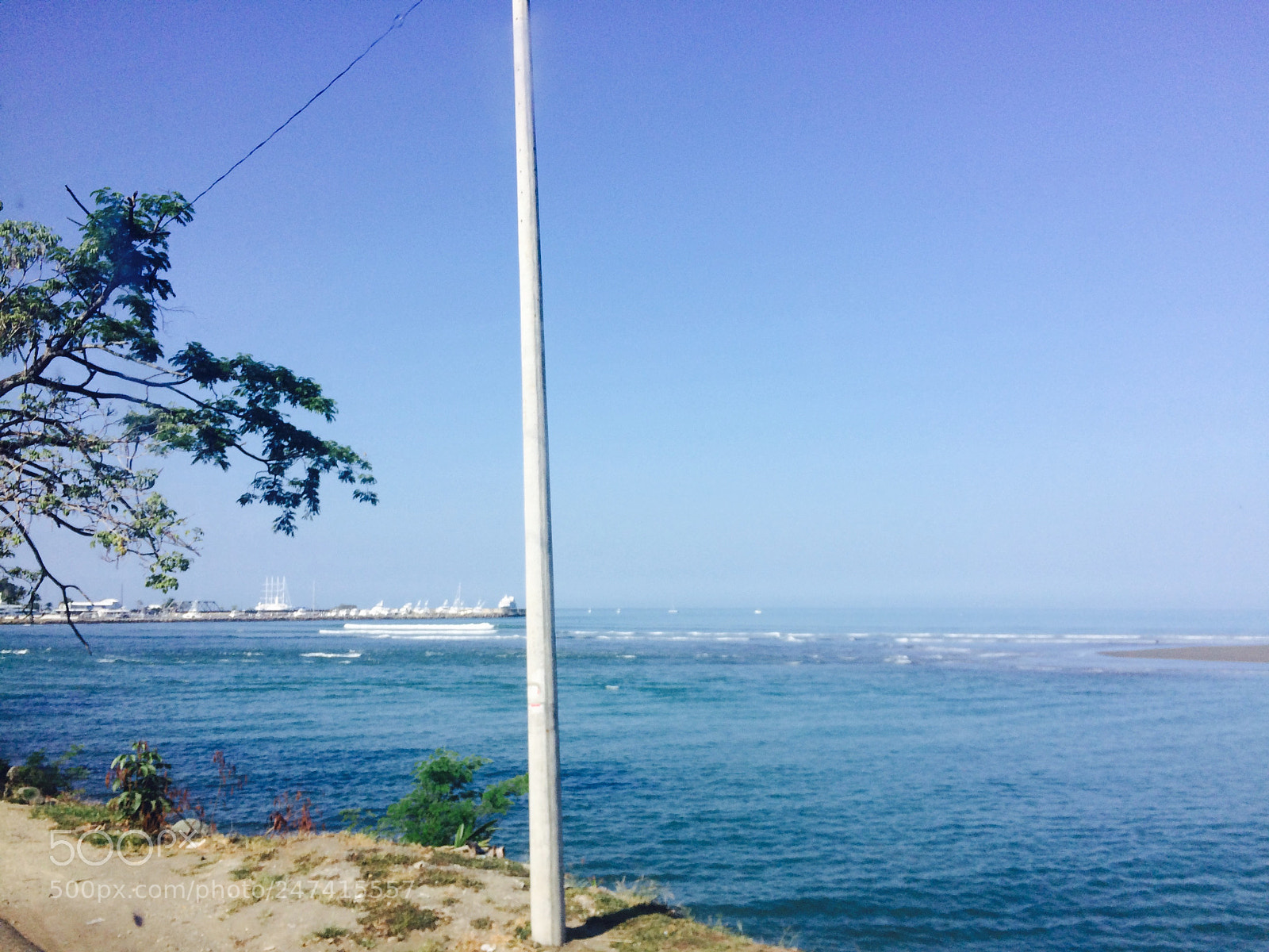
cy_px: 476
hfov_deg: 61.7
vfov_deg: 48.2
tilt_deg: +4.7
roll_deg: +2.5
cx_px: 634
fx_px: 1063
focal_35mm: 29
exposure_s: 1/1244
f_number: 2.2
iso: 32
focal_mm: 4.15
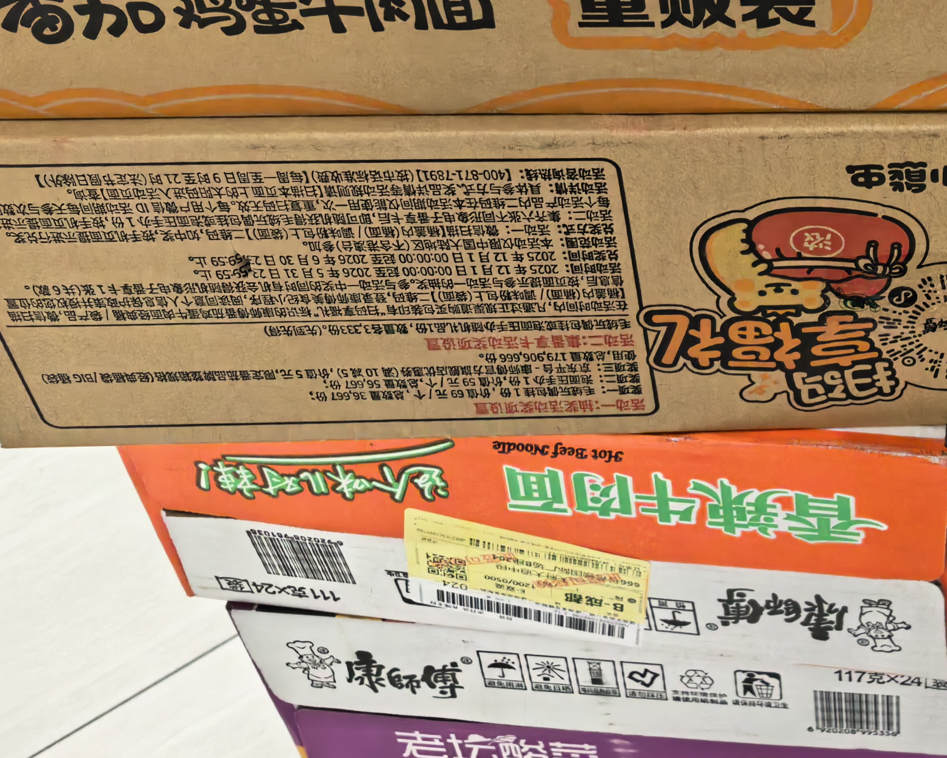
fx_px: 1626
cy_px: 223
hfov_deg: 30.0
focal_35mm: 58
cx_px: 977
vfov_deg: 26.0
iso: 320
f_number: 2
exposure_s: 1/33.3
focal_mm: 5.75
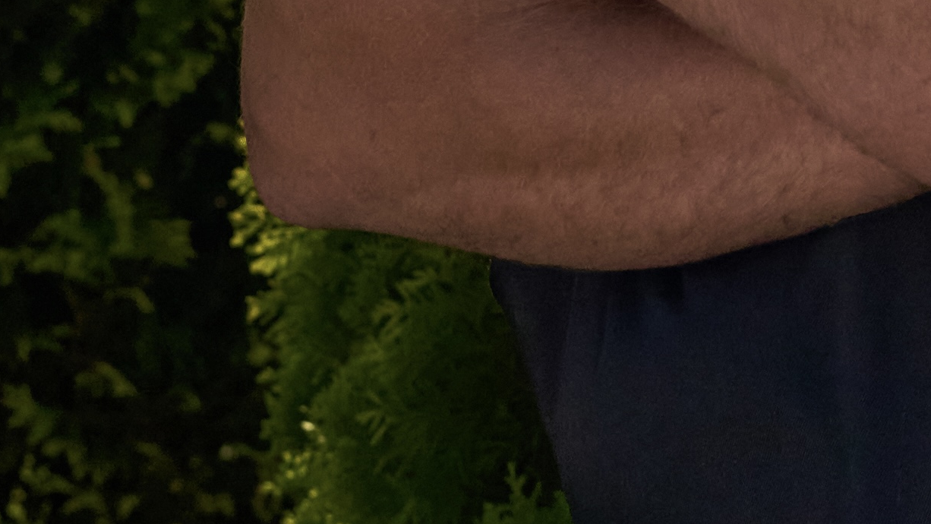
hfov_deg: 10.4
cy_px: -659
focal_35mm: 205
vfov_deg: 5.7
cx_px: 1060
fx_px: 5061
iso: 800
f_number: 6.3
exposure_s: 1/320
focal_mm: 50
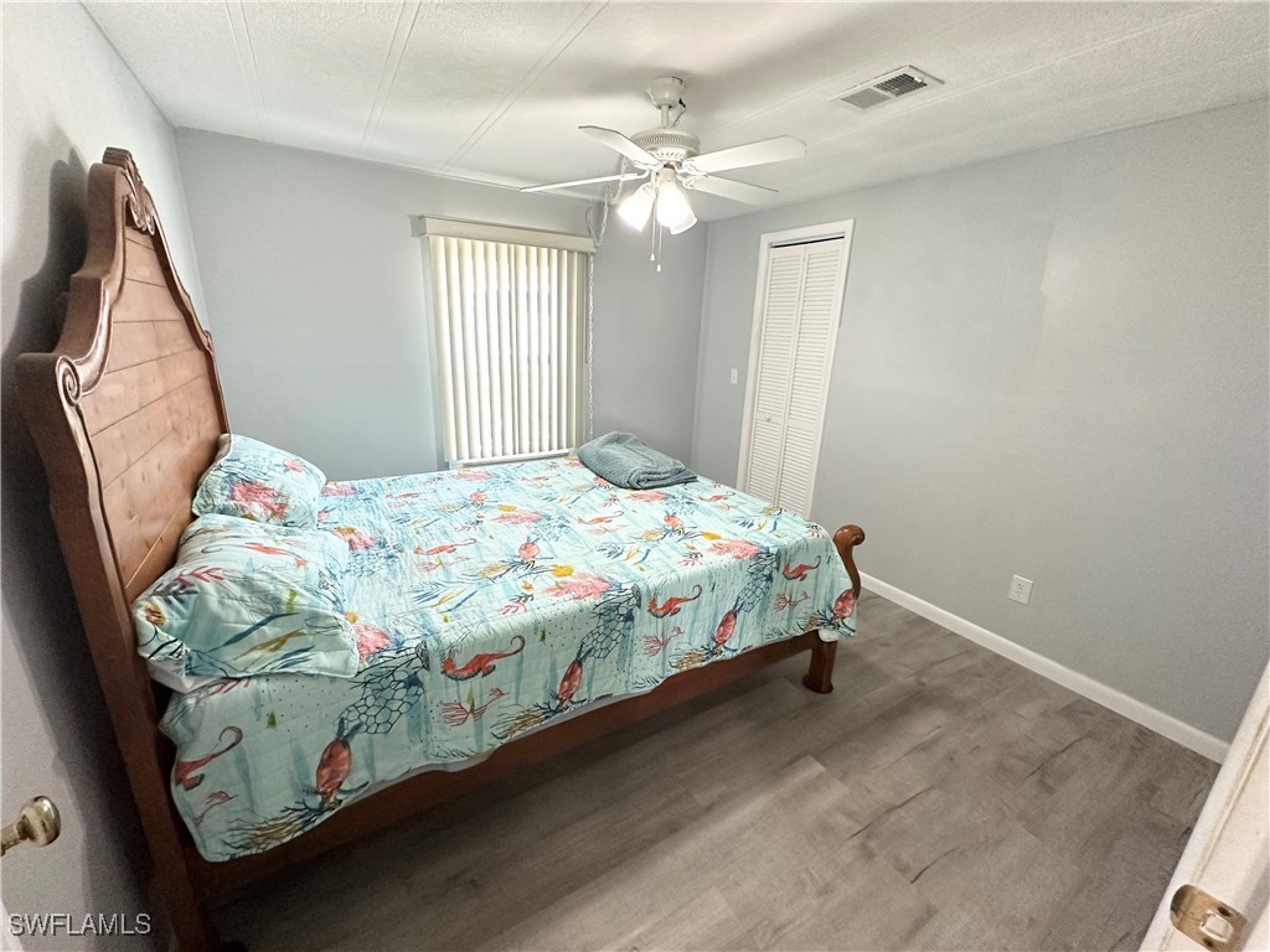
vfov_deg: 85.7
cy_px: 476
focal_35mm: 14
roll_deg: -2.2
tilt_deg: -16.5
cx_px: 635
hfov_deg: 102.1
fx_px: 514
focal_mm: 2.22
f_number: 2.2
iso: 250
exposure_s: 1/120
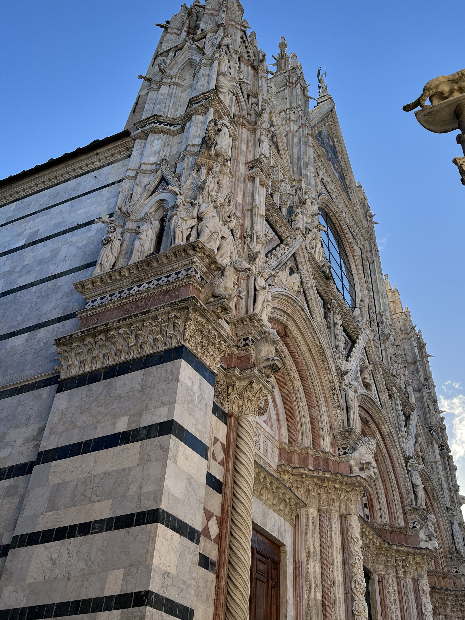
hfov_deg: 42.7
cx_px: 284
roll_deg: -0.5
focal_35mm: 33
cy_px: 230
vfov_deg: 54.7
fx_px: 591
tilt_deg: +44.7
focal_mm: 5.7
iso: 50
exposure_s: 1/2123
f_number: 1.5
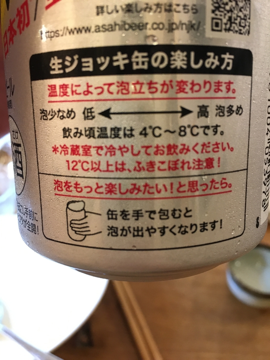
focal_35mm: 29
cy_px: 180
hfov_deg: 48.2
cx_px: 135
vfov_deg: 61.7
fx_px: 302
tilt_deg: -36.5
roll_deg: +1.8
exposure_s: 1/30
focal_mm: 4.15
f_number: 2.2
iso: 200
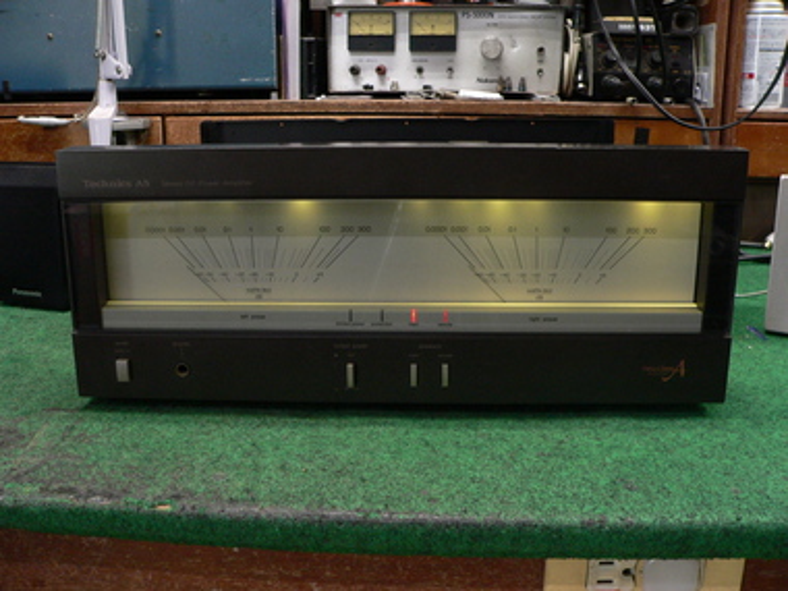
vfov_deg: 39.7
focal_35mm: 36
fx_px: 820
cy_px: 296
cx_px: 394
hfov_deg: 51.4
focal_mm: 6
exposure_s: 1/20
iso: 200
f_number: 2.8
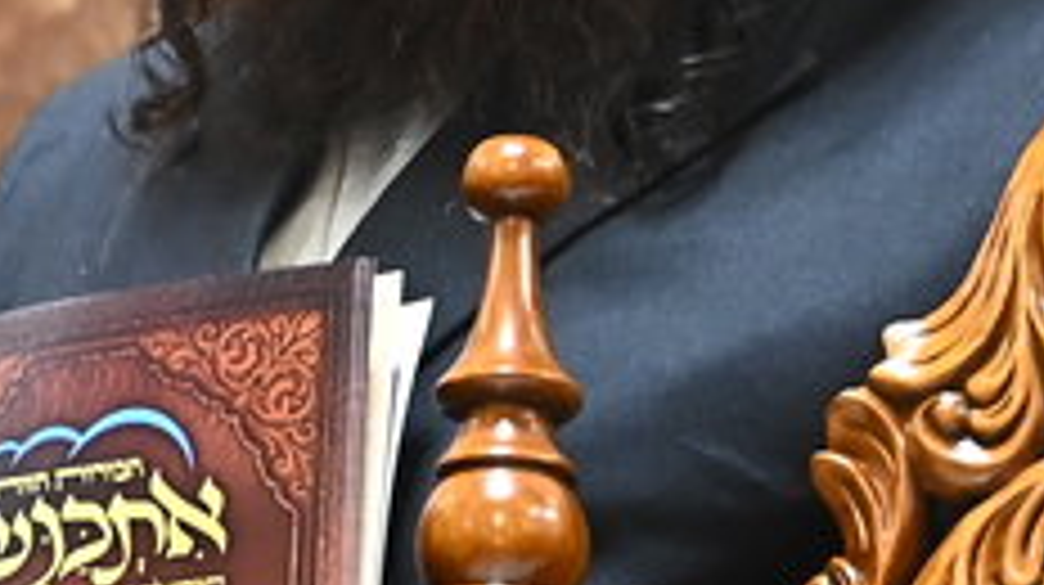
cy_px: -290
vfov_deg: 2.7
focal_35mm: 443
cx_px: -1548
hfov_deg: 4.7
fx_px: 12252
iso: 3200
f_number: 3.2
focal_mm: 70
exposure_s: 1/250
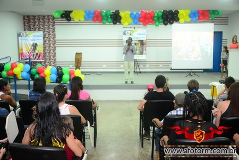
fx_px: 239
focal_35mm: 36
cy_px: 80
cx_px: 120
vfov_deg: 36.9
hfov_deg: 53.1
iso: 3200
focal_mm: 24
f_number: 3.8
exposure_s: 1/80
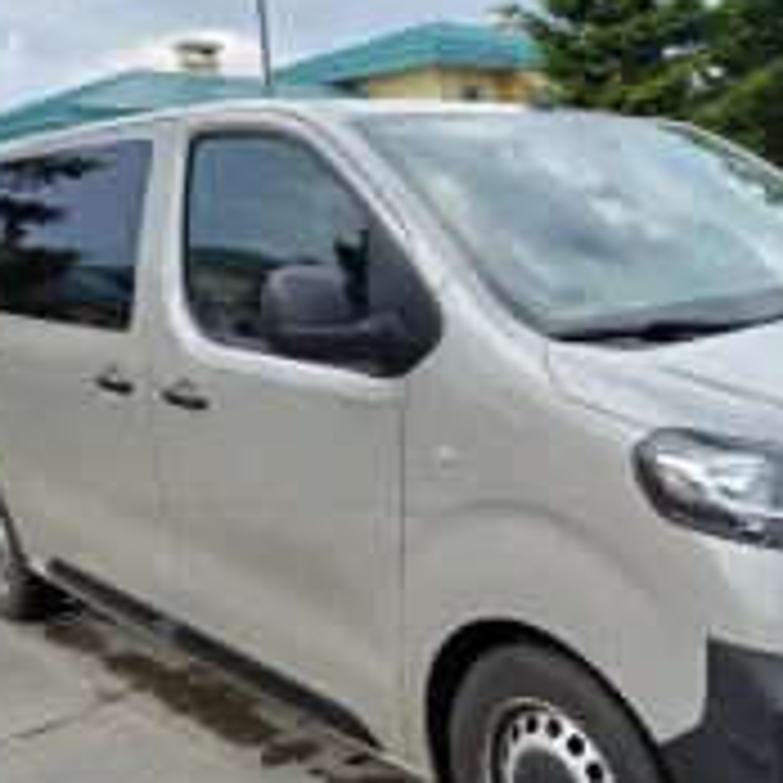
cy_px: 477
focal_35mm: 42
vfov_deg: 39.8
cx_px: 603
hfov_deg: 38.8
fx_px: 1075
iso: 25
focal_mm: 6.25
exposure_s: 1/359
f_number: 1.7
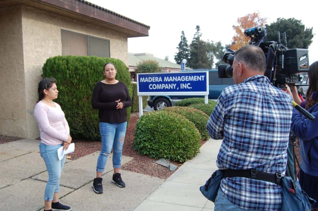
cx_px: 159
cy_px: 106
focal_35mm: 34
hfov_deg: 55.1
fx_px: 304
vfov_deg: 38.3
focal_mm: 23
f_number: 6.3
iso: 200
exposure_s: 1/160
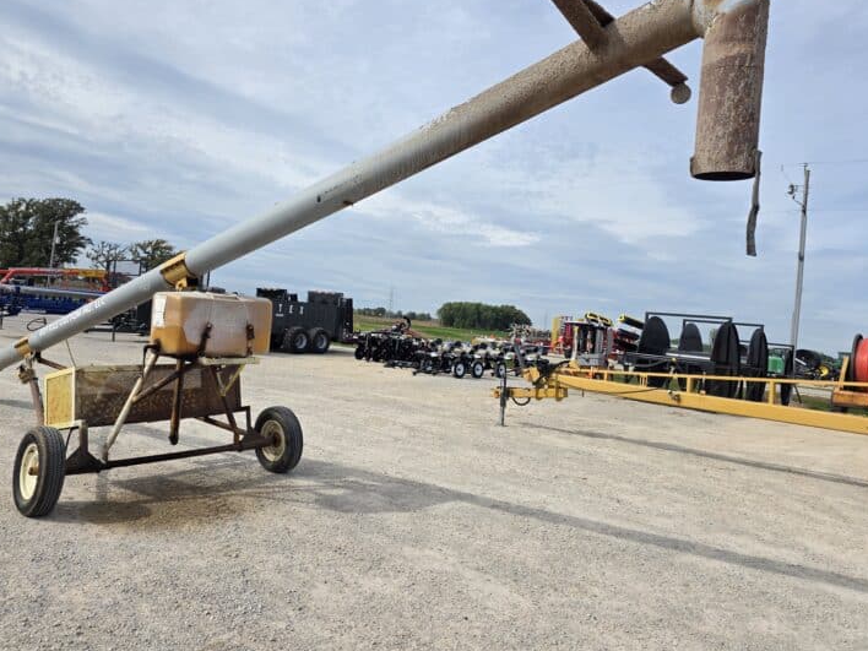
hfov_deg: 67.2
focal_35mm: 26
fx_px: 652
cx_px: 392
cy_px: 294
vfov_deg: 53.0
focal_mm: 6.3
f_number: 1.7
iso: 80
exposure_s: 1/7944
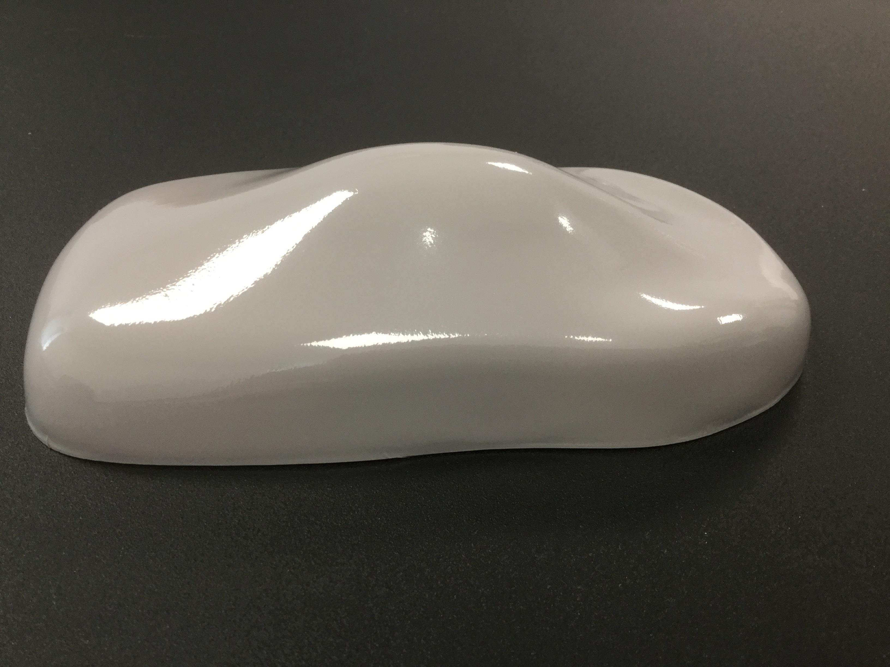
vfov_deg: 45.4
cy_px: 334
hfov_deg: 58.4
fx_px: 797
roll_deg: -1.0
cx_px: 445
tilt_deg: -36.0
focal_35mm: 31
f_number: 2.4
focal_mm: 3.3
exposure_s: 1/33
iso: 100
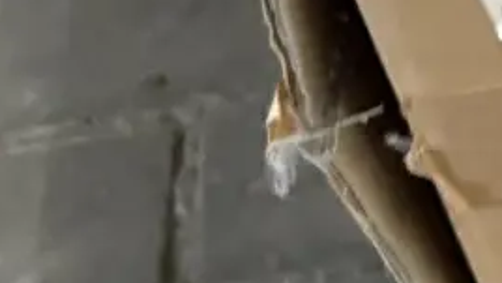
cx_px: 1249
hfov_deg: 9.4
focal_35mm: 203
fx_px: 2703
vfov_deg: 5.7
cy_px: -427
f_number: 1.6
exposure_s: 1/50
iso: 400
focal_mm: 5.96
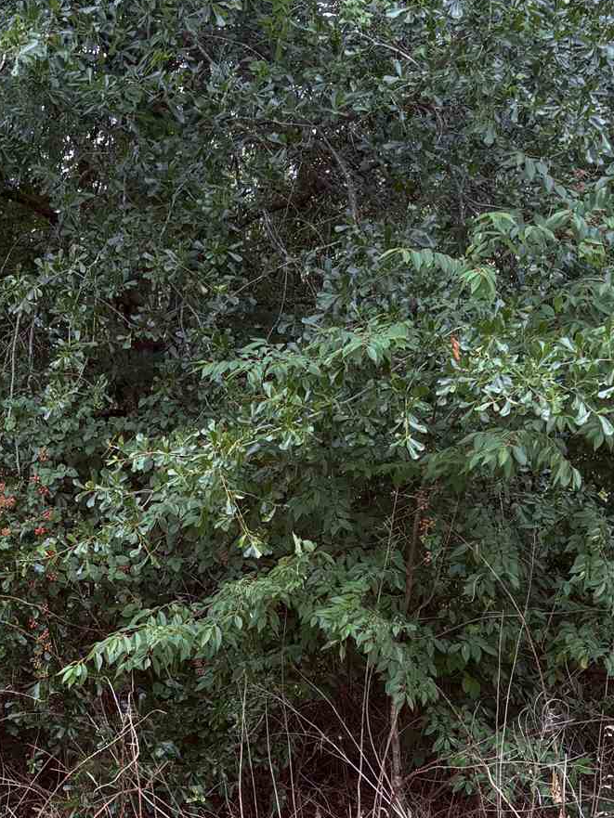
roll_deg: -1.6
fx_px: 1608
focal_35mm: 68
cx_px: 94
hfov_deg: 21.3
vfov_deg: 28.2
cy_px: 595
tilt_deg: +0.0
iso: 50
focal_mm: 5.96
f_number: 1.6
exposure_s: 1/701
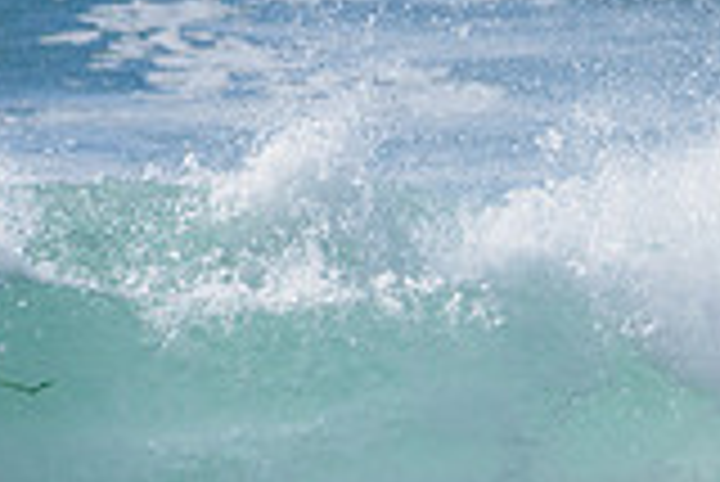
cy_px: 379
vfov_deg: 0.6
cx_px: 1118
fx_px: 44319
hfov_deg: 0.9
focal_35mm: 2214
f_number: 5.6
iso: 90
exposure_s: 1/2000
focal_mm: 500
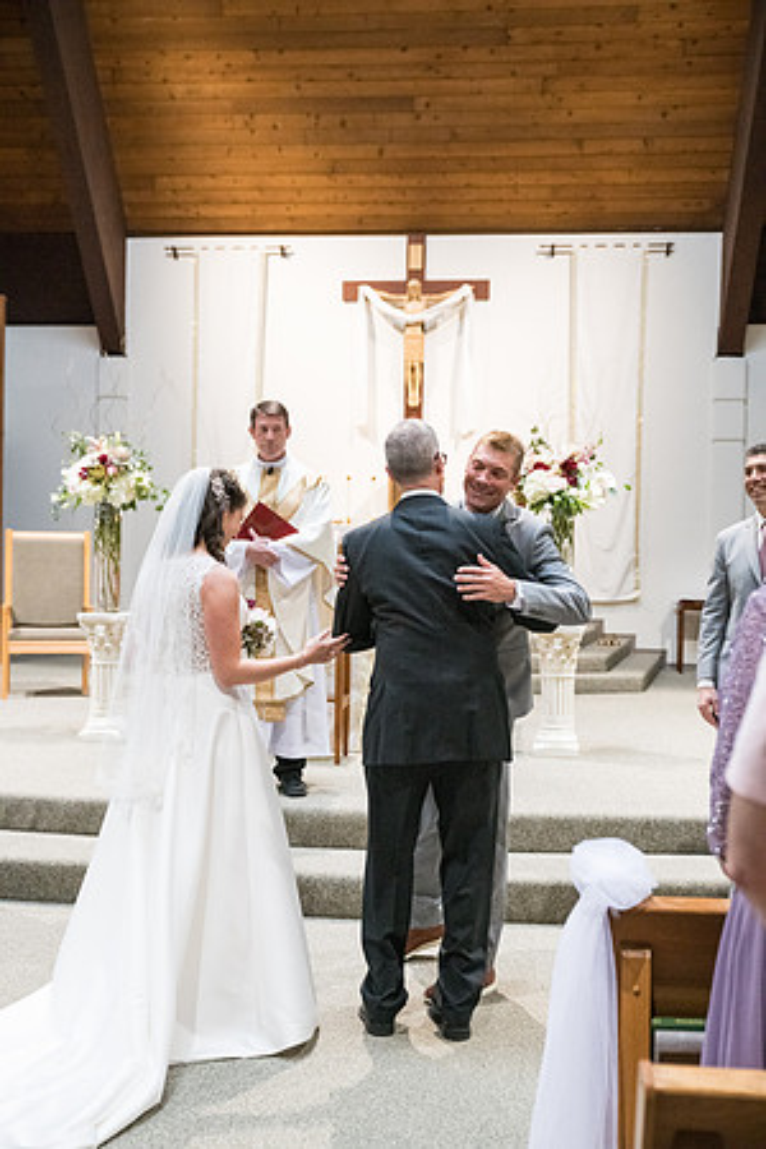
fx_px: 1404
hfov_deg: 30.5
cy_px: 574
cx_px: 383
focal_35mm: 44
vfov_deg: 44.5
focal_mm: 44
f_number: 4
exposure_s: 1/320
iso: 2500
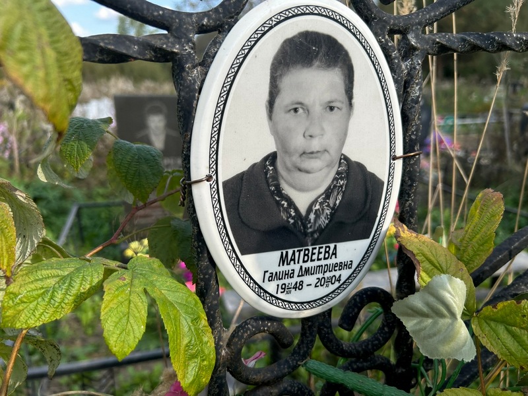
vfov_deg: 53.1
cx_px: 264
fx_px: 397
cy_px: 198
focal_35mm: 26
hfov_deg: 67.3
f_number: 1.5
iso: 50
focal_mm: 5.7
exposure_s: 1/1751
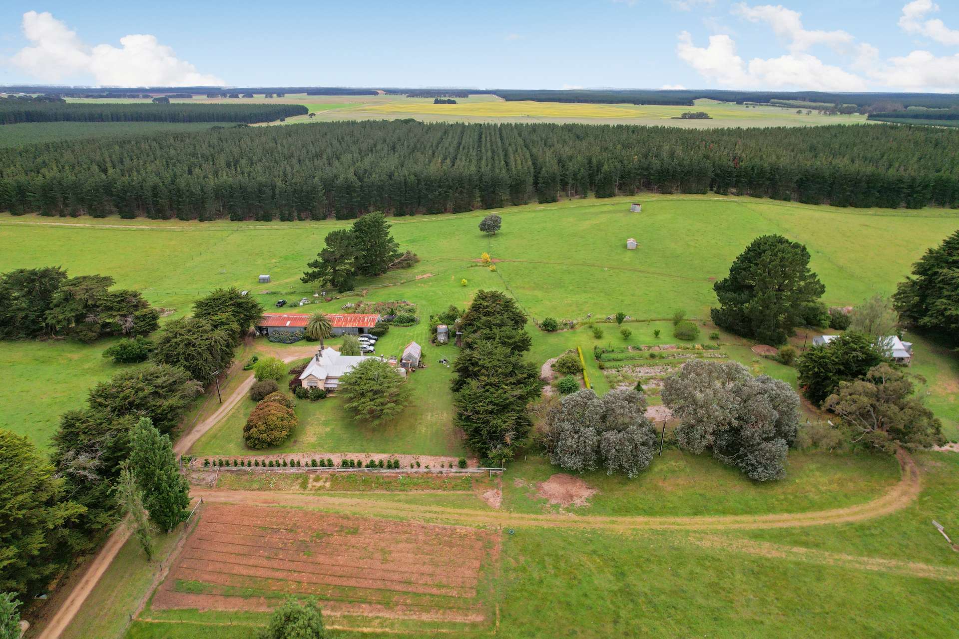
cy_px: 320
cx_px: 480
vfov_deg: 57.2
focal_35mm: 22
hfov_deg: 78.6
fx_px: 586
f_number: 2.8
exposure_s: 1/125
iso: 100
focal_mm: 8.38
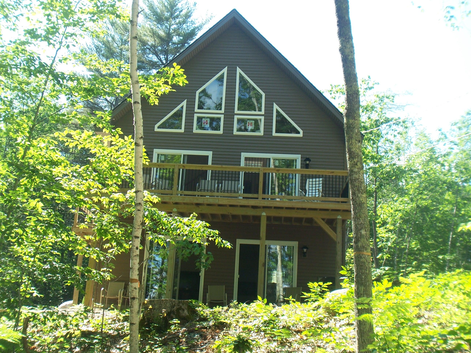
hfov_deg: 38.9
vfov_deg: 29.7
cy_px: 176
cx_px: 236
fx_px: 667
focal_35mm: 49
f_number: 4
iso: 64
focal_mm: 8
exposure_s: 1/100
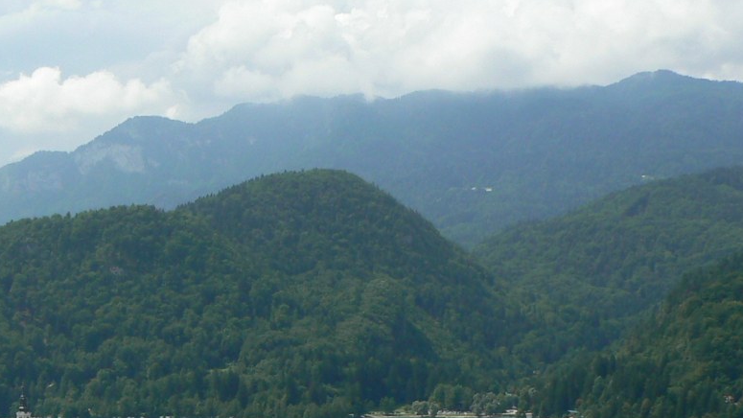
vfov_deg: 14.6
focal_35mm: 81
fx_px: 1596
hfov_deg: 25.3
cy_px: 435
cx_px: 58
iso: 80
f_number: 7.1
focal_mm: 6
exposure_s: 1/400
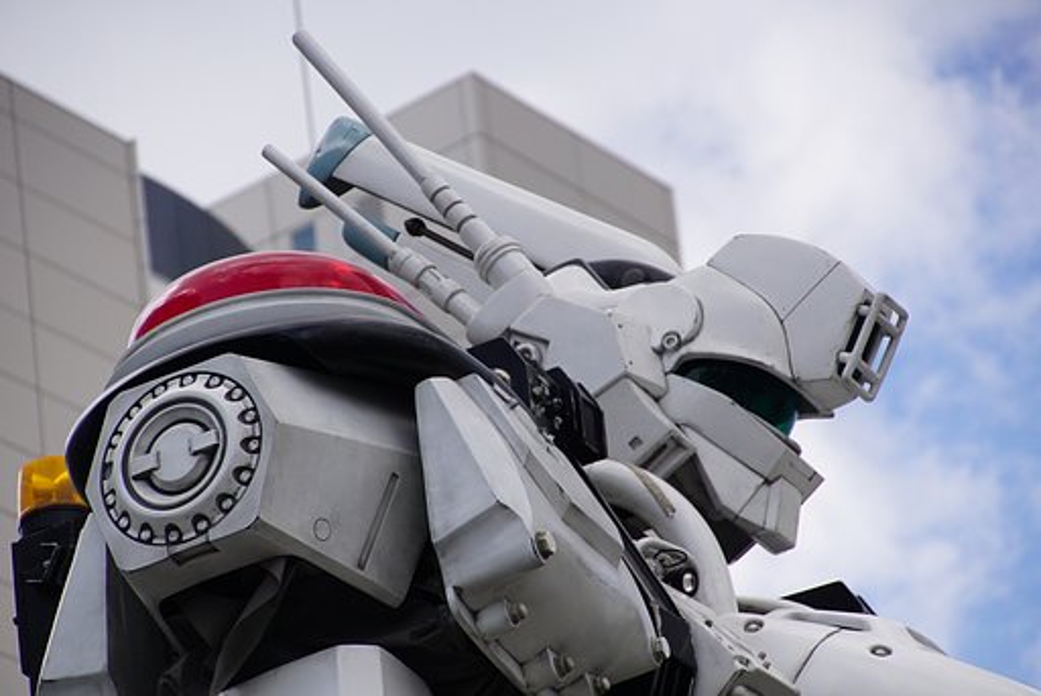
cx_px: 520
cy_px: 348
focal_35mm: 225
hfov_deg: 9.1
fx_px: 6510
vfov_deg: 6.1
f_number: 6.3
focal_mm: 150
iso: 400
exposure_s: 1/1600
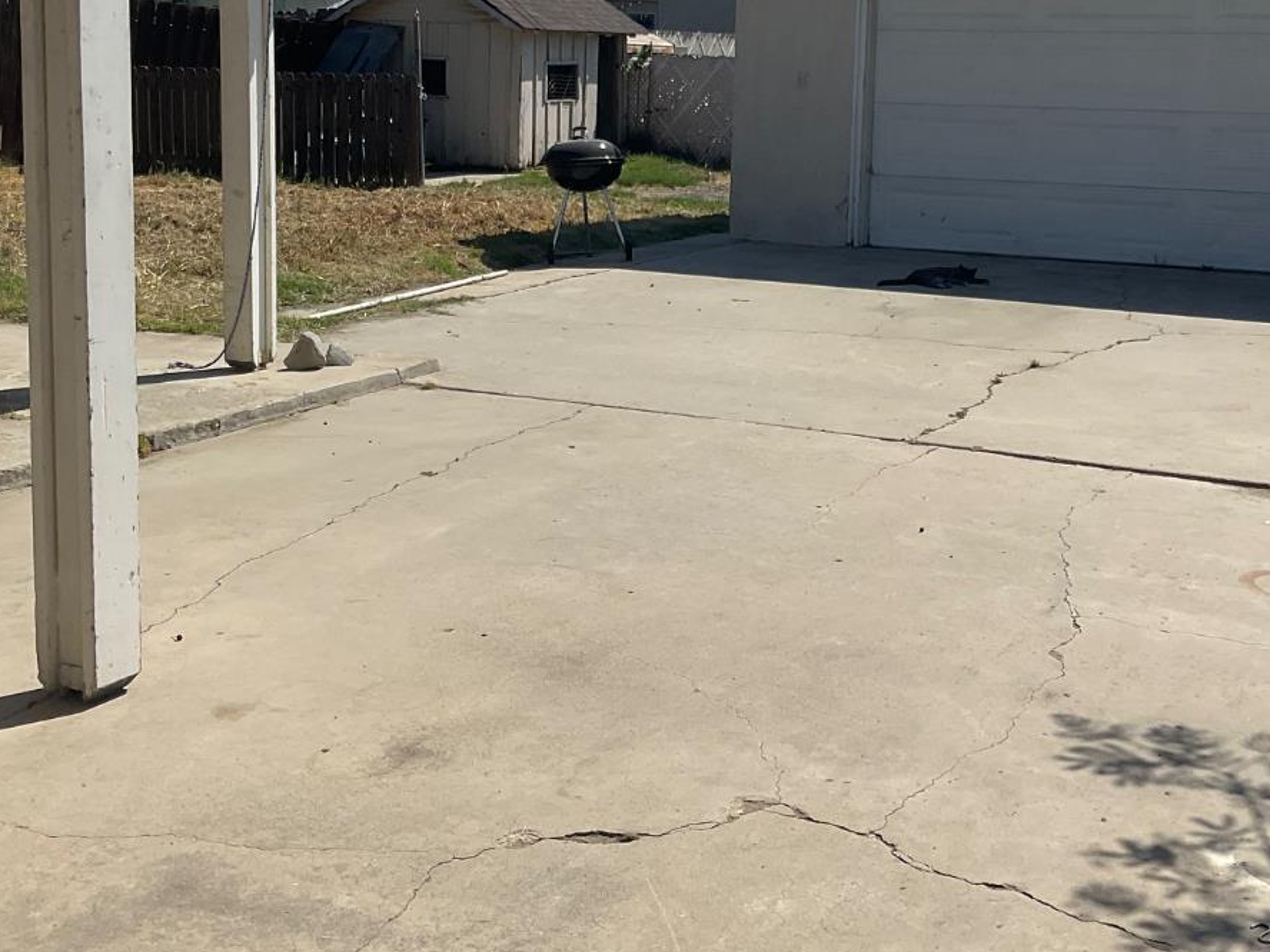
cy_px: 301
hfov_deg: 38.7
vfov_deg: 29.4
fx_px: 1798
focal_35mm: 49
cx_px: 789
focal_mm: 3
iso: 16
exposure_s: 1/3788
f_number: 1.8
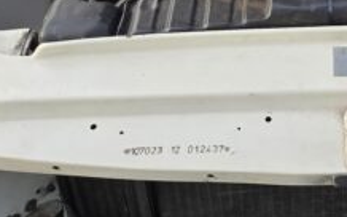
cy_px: -168
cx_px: 345
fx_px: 841
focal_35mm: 89
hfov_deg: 22.4
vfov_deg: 13.3
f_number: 1.7
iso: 64
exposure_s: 1/180
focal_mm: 6.3
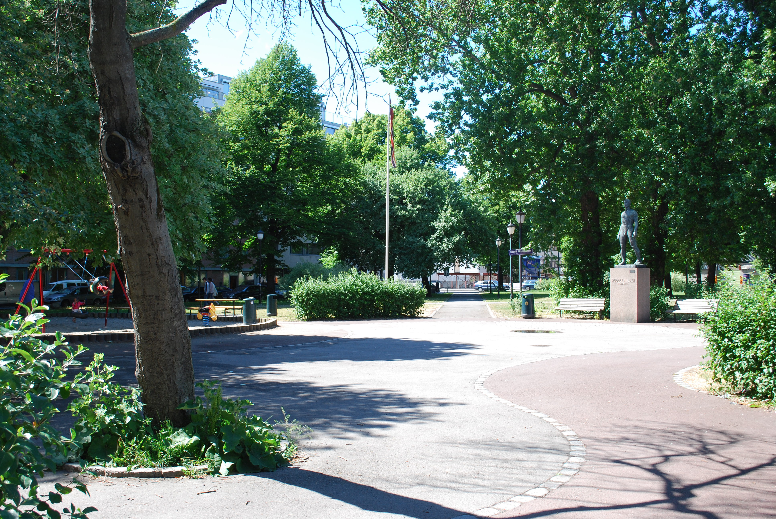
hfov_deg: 49.5
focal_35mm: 39
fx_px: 842
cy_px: 260
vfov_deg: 34.3
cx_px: 388
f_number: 9
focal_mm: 26
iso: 200
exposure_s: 1/100
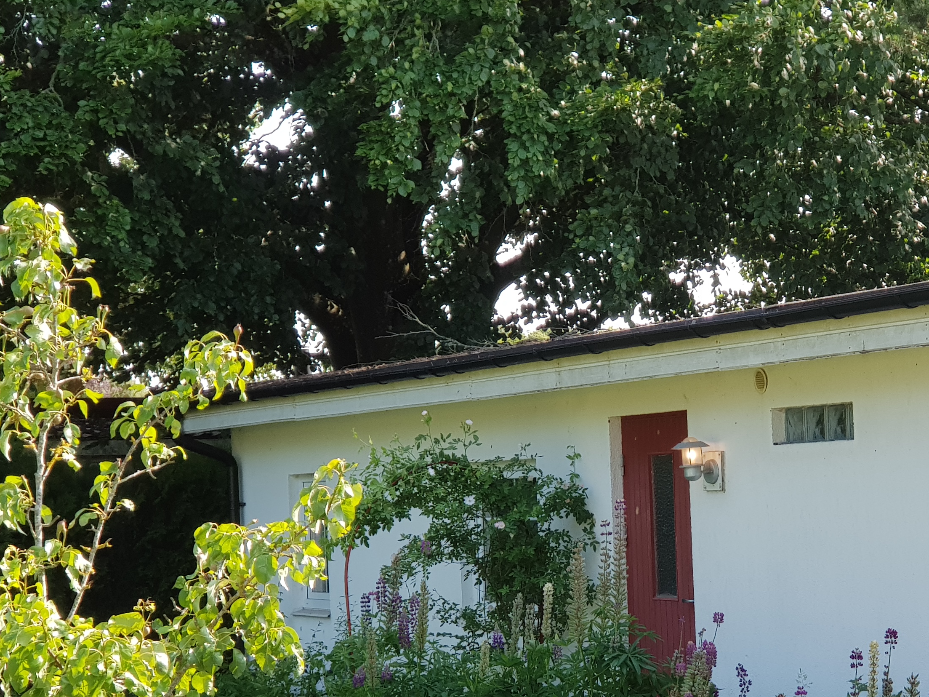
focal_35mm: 95
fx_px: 2549
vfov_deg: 15.5
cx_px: 715
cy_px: 547
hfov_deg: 20.5
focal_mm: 6
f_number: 2.4
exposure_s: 1/153
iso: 25
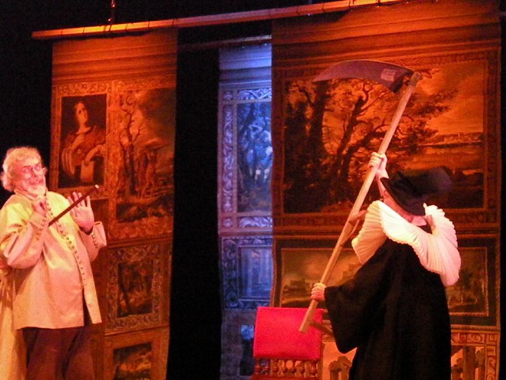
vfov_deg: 15.9
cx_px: 253
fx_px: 1359
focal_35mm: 93
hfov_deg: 21.1
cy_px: 190
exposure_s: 1/250
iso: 3200
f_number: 4
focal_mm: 16.4
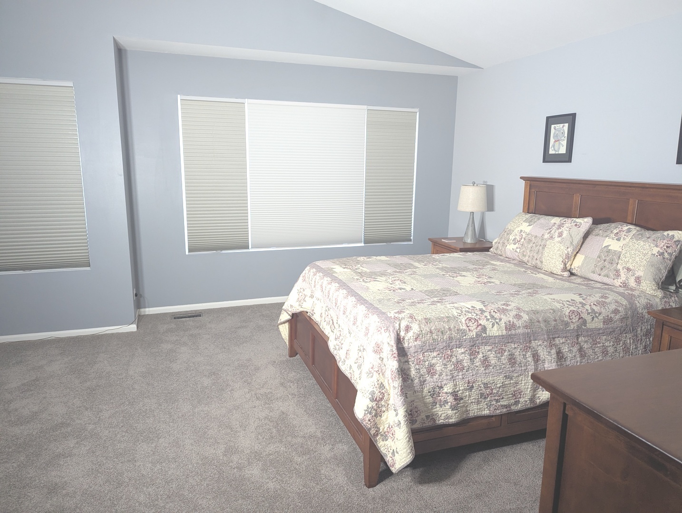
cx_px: 341
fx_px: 474
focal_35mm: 24
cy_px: 256
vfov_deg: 56.9
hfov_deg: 71.5
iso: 97
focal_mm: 6.81
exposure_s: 1/60
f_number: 1.85
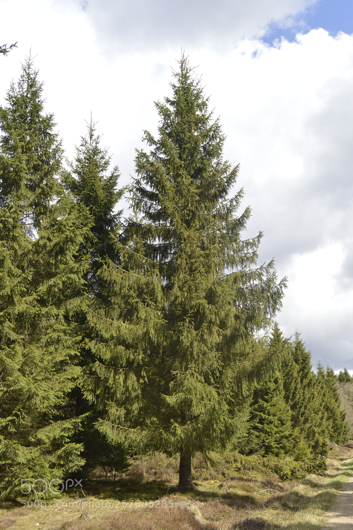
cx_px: 176
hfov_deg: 39.9
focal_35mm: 33
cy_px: 265
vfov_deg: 57.3
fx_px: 486
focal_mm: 22
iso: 100
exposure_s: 1/200
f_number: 7.1
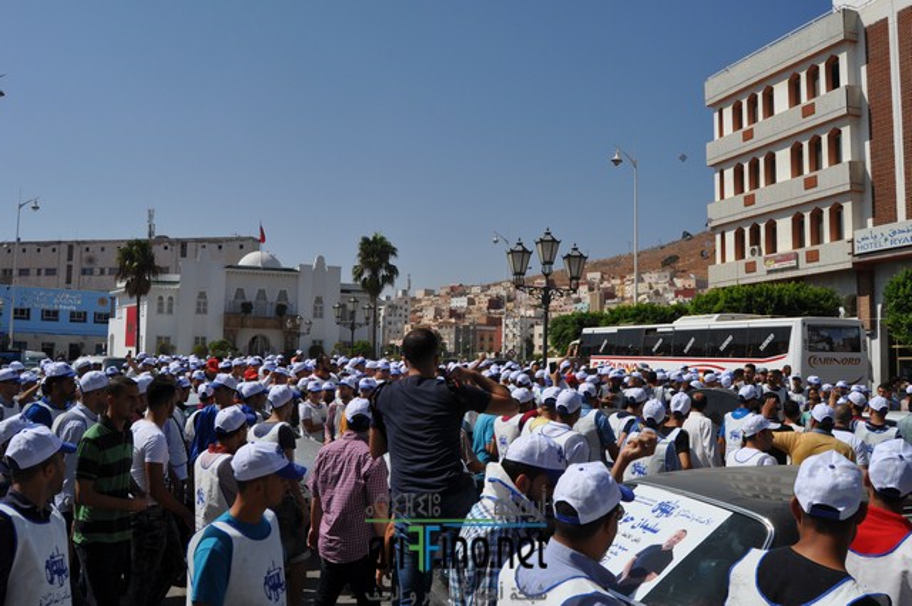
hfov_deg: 62.0
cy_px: 303
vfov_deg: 43.5
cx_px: 456
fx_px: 759
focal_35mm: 30
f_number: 11
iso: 200
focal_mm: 20
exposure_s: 1/500
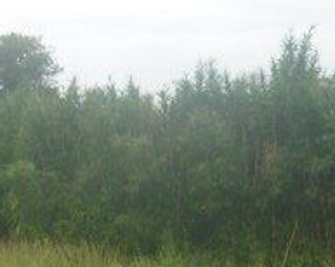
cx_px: 71
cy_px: 274
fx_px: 1060
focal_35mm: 107
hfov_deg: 17.8
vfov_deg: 14.1
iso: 400
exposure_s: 1/125
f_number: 8
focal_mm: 5.5
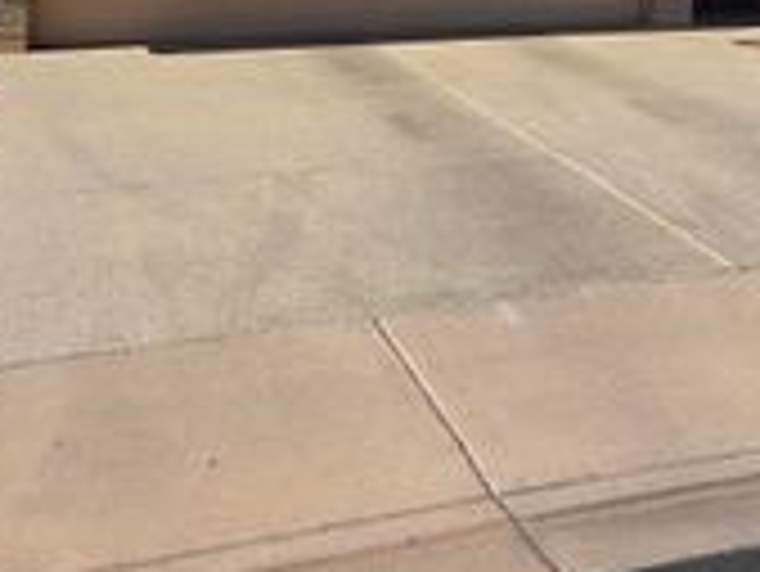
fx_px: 1494
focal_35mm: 68
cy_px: -119
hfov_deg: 27.4
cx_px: 697
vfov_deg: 20.2
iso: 80
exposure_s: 1/7328
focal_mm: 5.4
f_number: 1.8
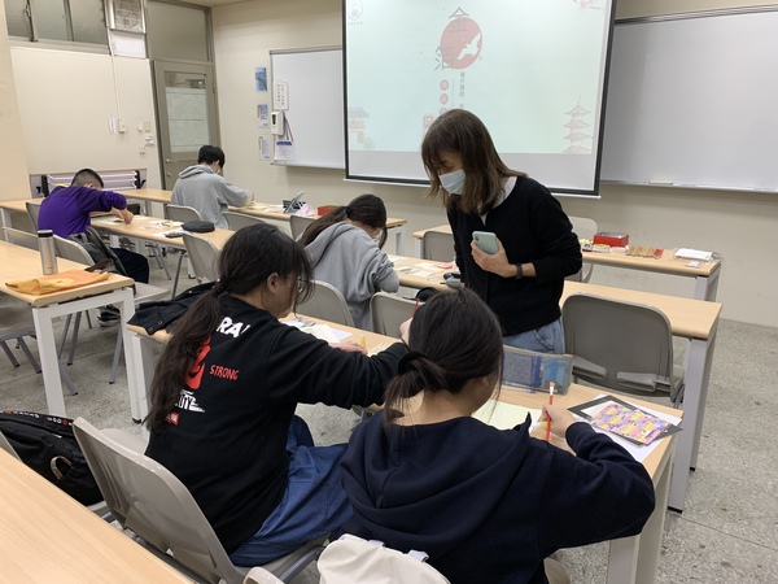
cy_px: 292
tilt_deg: -14.9
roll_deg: -0.1
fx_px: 584
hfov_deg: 67.3
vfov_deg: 53.1
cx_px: 389
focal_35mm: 26
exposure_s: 1/120
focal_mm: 4.25
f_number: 1.8
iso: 80
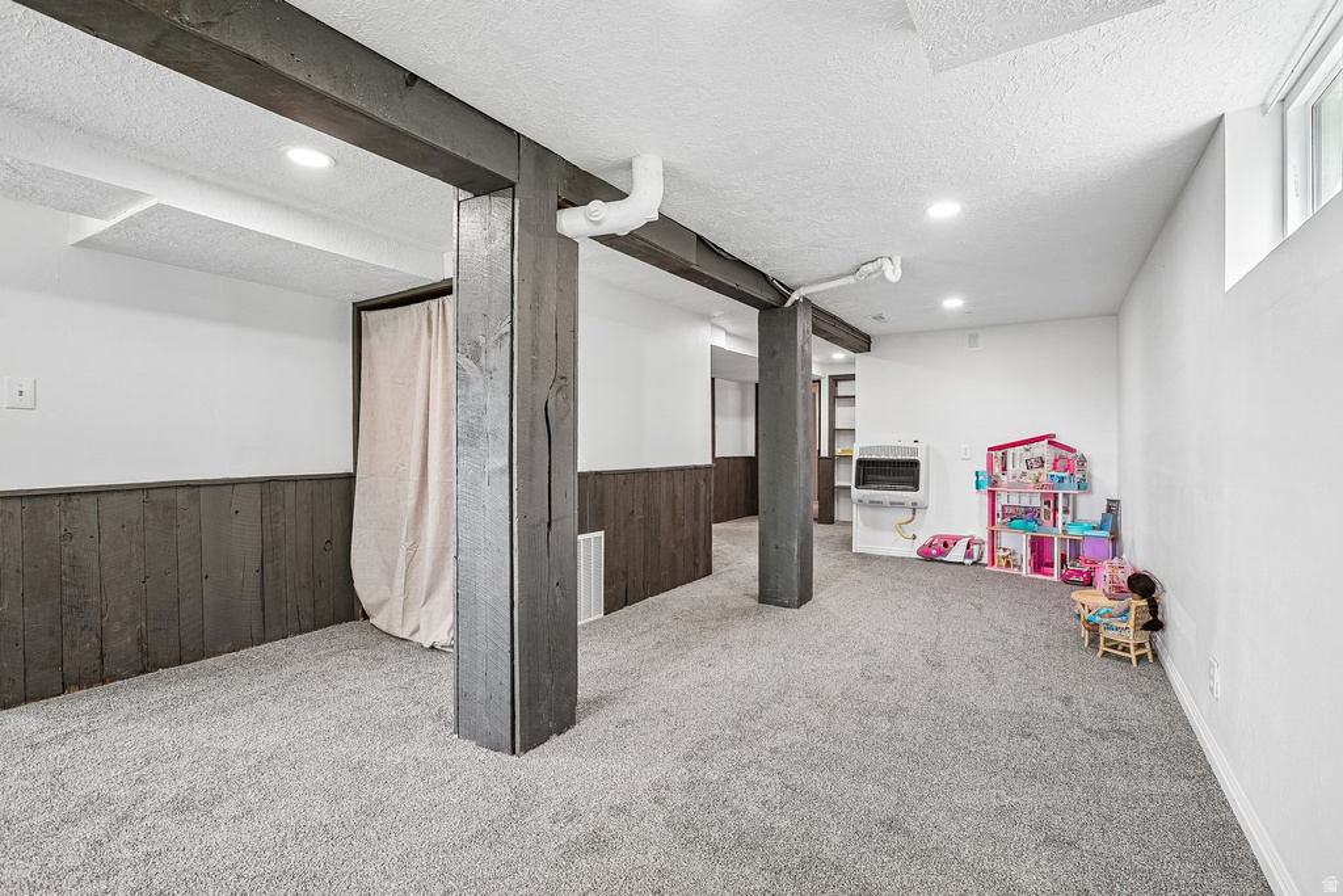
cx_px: 672
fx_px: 597
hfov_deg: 96.7
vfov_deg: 73.8
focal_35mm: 16
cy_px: 448
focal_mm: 16
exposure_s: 1/13
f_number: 8
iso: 400
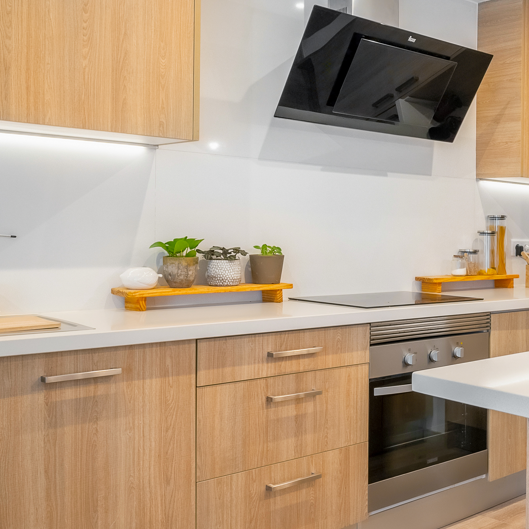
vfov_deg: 40.9
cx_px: 559
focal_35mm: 41
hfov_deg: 35.8
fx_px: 709
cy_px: 256
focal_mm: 16
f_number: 9
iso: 800
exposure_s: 1/50
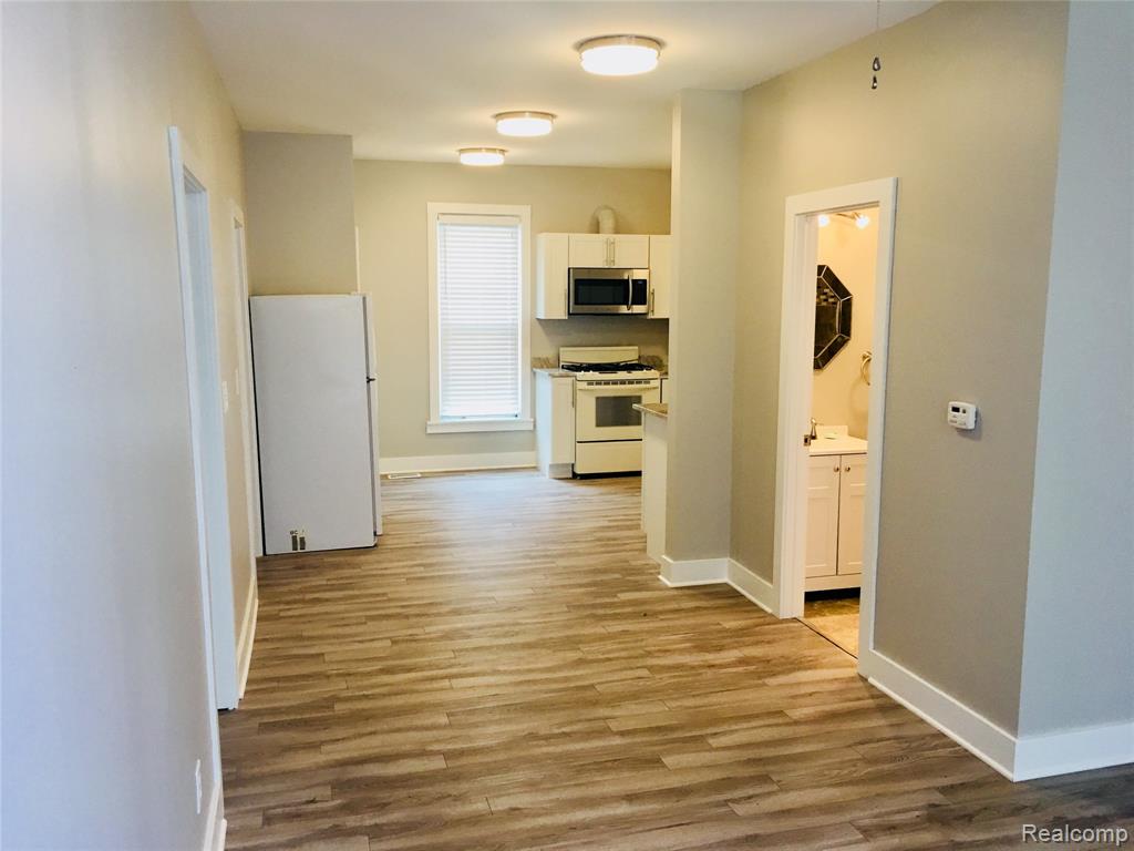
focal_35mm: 29
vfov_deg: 48.2
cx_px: 567
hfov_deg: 61.7
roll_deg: +0.2
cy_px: 426
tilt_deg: -7.5
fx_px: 950
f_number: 2.2
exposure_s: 1/30
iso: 40
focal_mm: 4.15
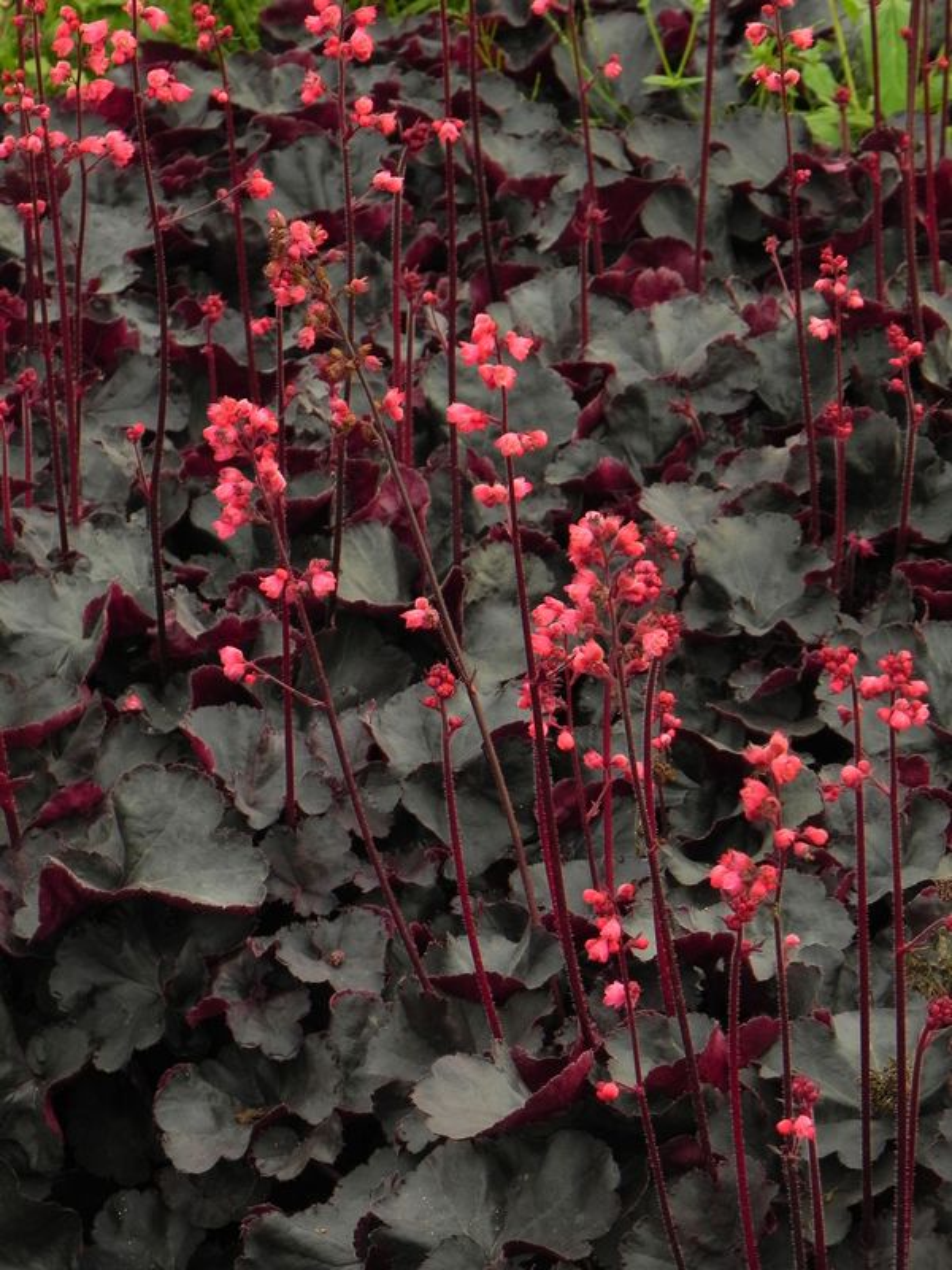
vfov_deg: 12.2
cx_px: 476
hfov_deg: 9.2
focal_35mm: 162
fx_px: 5940
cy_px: 635
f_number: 5
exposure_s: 1/160
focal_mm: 28.8
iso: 160
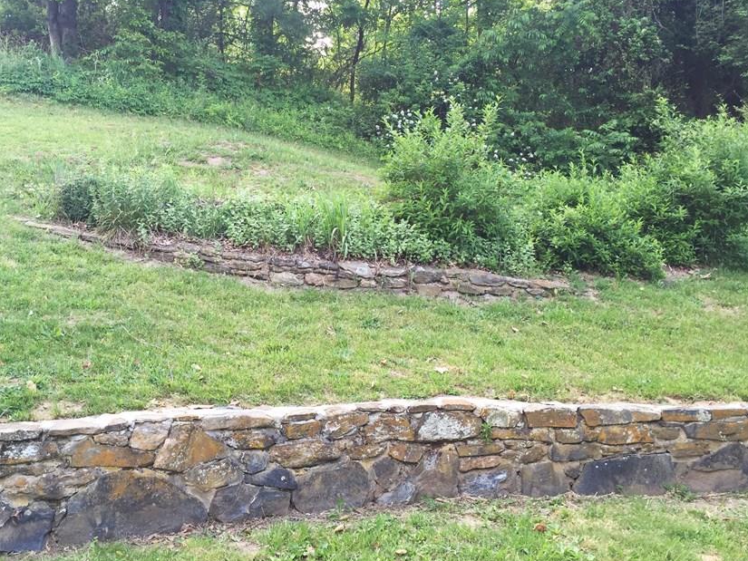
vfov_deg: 39.6
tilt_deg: -1.6
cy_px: 238
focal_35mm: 36
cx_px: 347
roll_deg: -0.8
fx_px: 778
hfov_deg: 51.3
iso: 32
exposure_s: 1/120
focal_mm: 4.15
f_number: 2.2
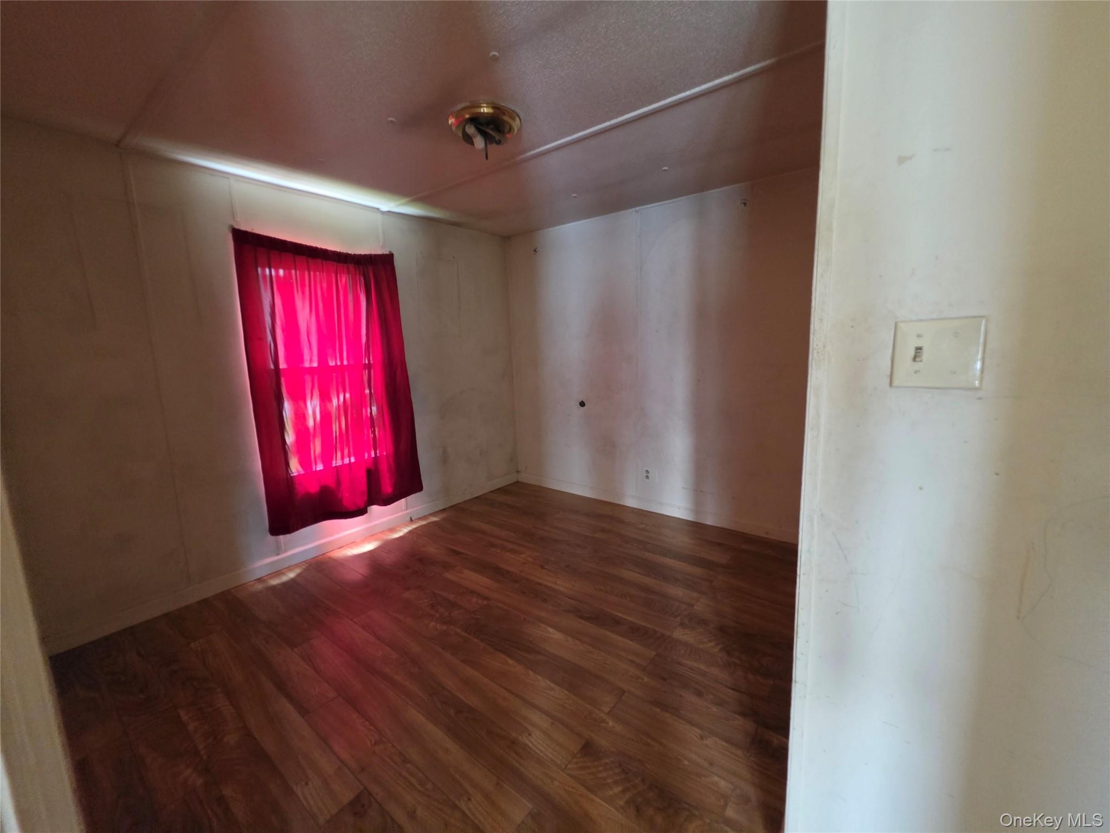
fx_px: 417
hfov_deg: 106.2
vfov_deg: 89.9
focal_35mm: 13
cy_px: 416
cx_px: 555
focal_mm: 2.2
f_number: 1.9
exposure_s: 1/60
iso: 500
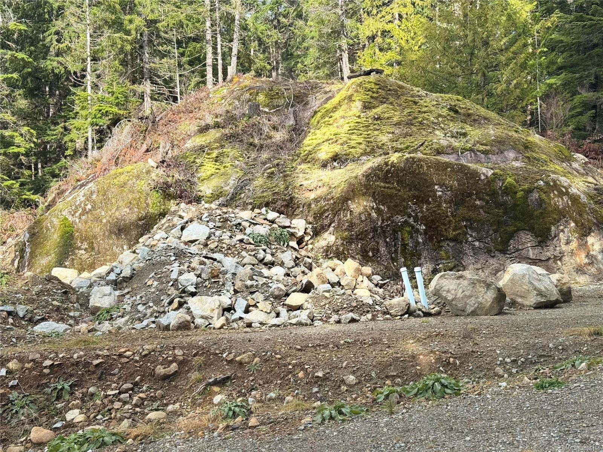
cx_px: 302
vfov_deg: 30.3
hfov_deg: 39.7
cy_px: 226
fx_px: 836
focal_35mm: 48
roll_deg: +1.2
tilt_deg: +1.9
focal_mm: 6.76
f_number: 1.78
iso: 64
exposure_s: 1/980
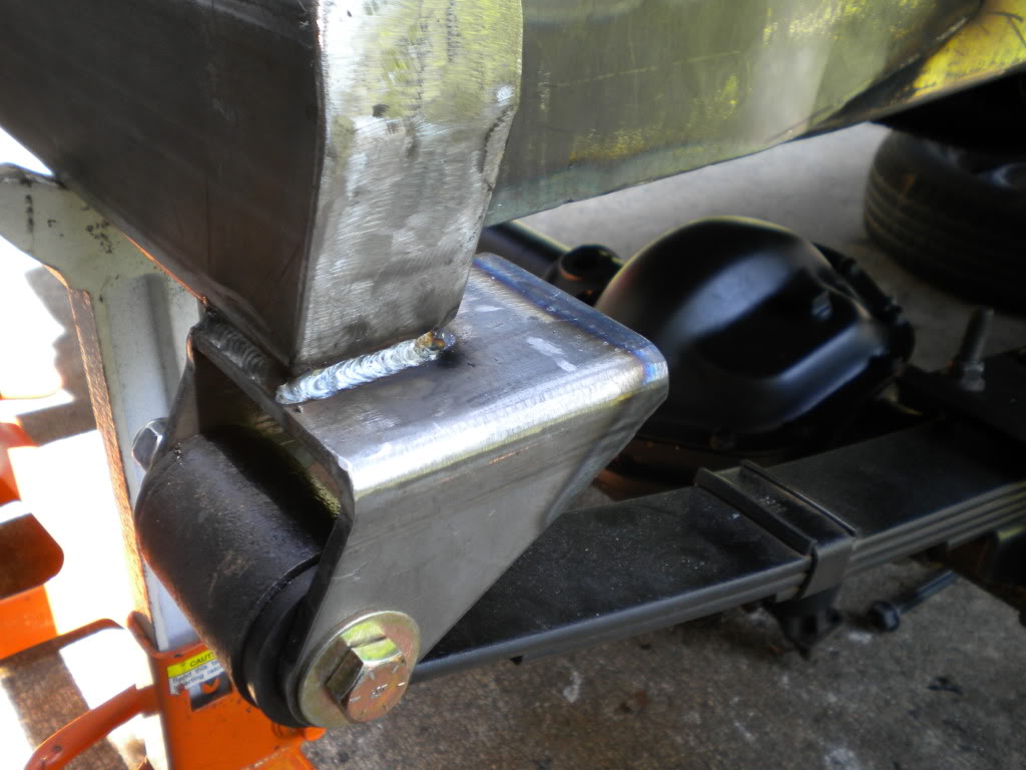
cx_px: 513
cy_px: 385
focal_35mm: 35
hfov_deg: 52.6
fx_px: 1037
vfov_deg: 40.7
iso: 80
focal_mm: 6.3
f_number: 3.1
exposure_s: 1/63
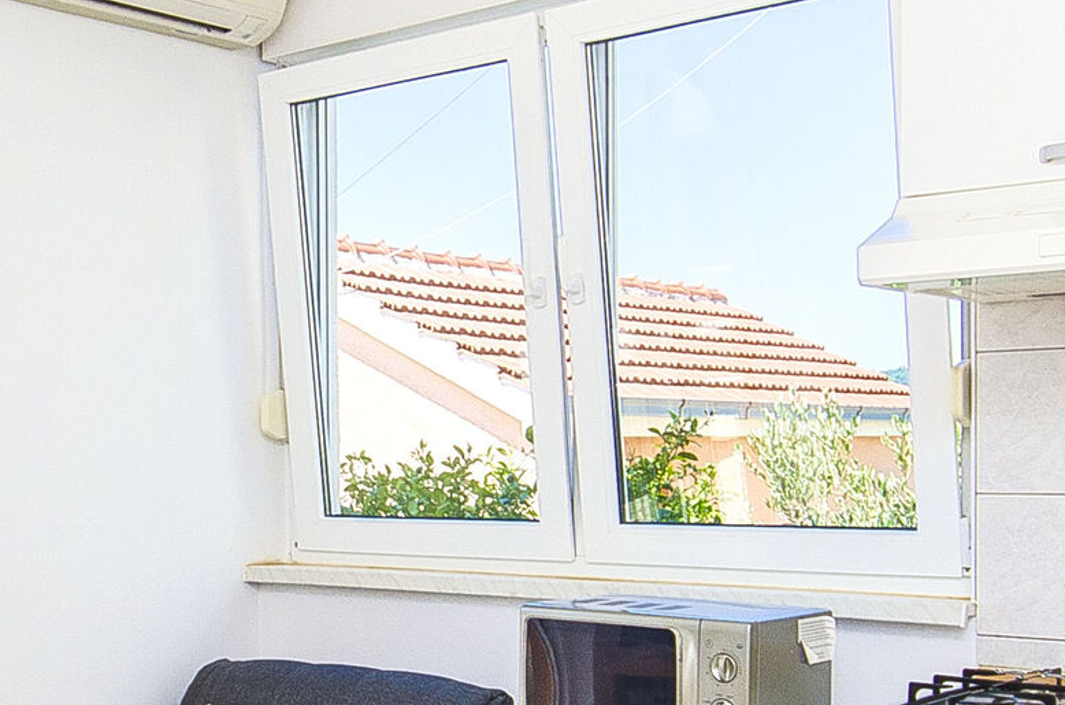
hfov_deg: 36.1
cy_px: 484
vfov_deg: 24.8
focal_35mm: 54
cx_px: 264
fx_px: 1594
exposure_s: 1/160
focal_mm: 10
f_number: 8
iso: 125
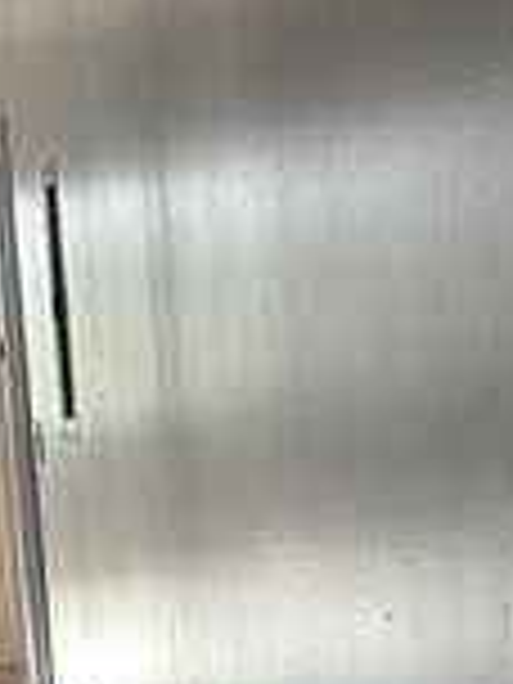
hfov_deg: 13.0
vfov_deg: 18.8
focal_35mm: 101
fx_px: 1996
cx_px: -464
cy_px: 736
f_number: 1.7
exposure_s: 1/120
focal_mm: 6.3
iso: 125
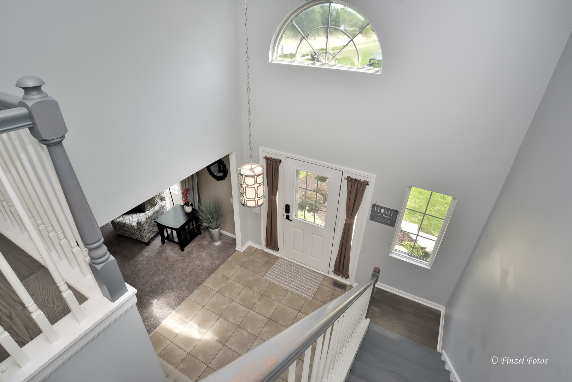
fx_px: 286
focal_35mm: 18
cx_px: 286
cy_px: 191
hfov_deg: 90.0
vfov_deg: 67.4
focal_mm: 18
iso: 400
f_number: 11
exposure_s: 1/80
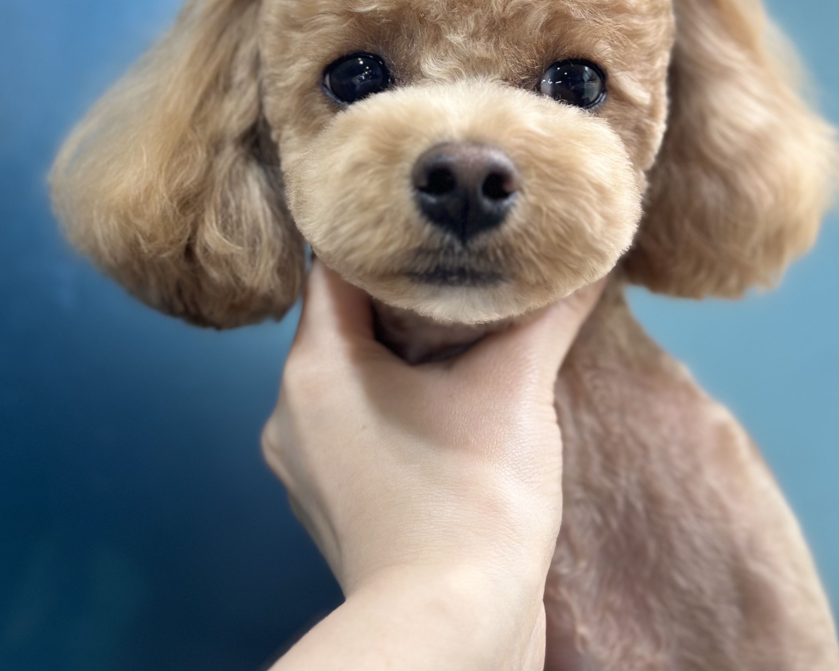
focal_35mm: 68
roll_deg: -0.3
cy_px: 106
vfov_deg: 22.1
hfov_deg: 27.9
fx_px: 1688
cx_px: 429
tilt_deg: -8.1
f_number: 1.78
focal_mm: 6.86
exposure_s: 1/120
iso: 80
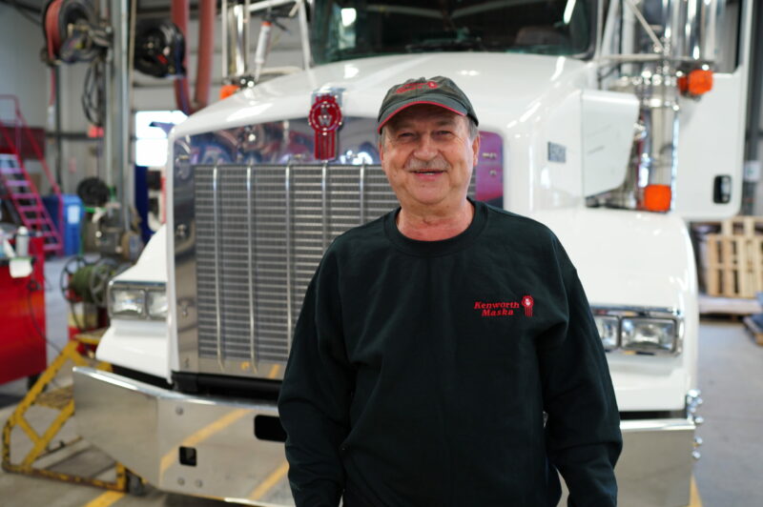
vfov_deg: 37.8
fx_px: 741
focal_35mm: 35
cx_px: 382
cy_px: 254
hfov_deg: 54.5
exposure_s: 1/40
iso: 320
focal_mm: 35
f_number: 2.8
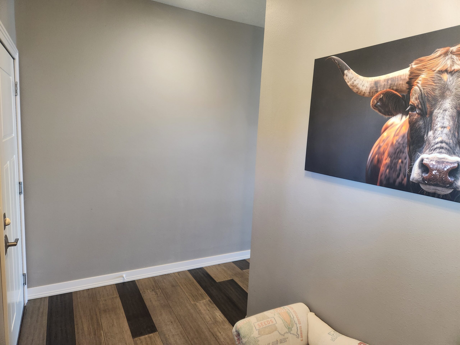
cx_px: 230
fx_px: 306
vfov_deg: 58.9
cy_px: 172
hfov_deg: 73.9
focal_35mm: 23
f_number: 1.8
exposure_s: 1/120
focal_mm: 5.4
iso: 400
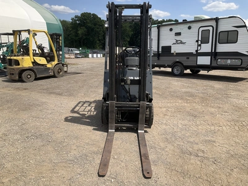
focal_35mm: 29
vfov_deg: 48.2
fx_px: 208
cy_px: 93
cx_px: 124
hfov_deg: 61.7
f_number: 1.8
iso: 25
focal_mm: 3
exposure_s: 1/2227
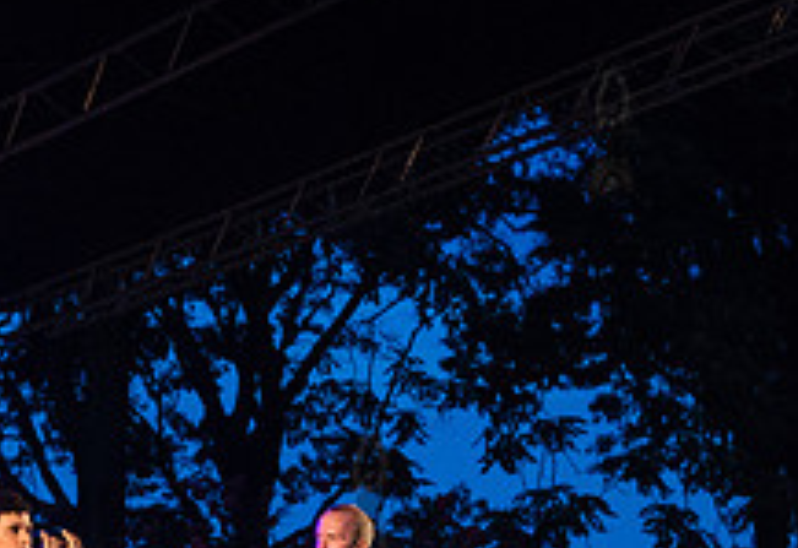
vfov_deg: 11.1
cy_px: 639
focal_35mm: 124
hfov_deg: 15.9
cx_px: -78
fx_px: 2774
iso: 3200
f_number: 2
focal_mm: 35
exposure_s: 1/1000
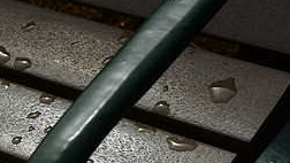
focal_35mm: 181
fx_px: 1392
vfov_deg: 6.7
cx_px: -15
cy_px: 181
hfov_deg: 11.7
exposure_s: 1/1250
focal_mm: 50
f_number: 8
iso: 200
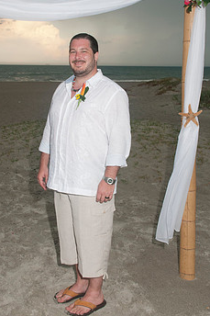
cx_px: 103
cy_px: 133
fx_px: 447
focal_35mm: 51
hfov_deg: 26.5
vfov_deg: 38.8
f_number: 5.6
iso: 400
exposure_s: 1/200
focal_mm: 26
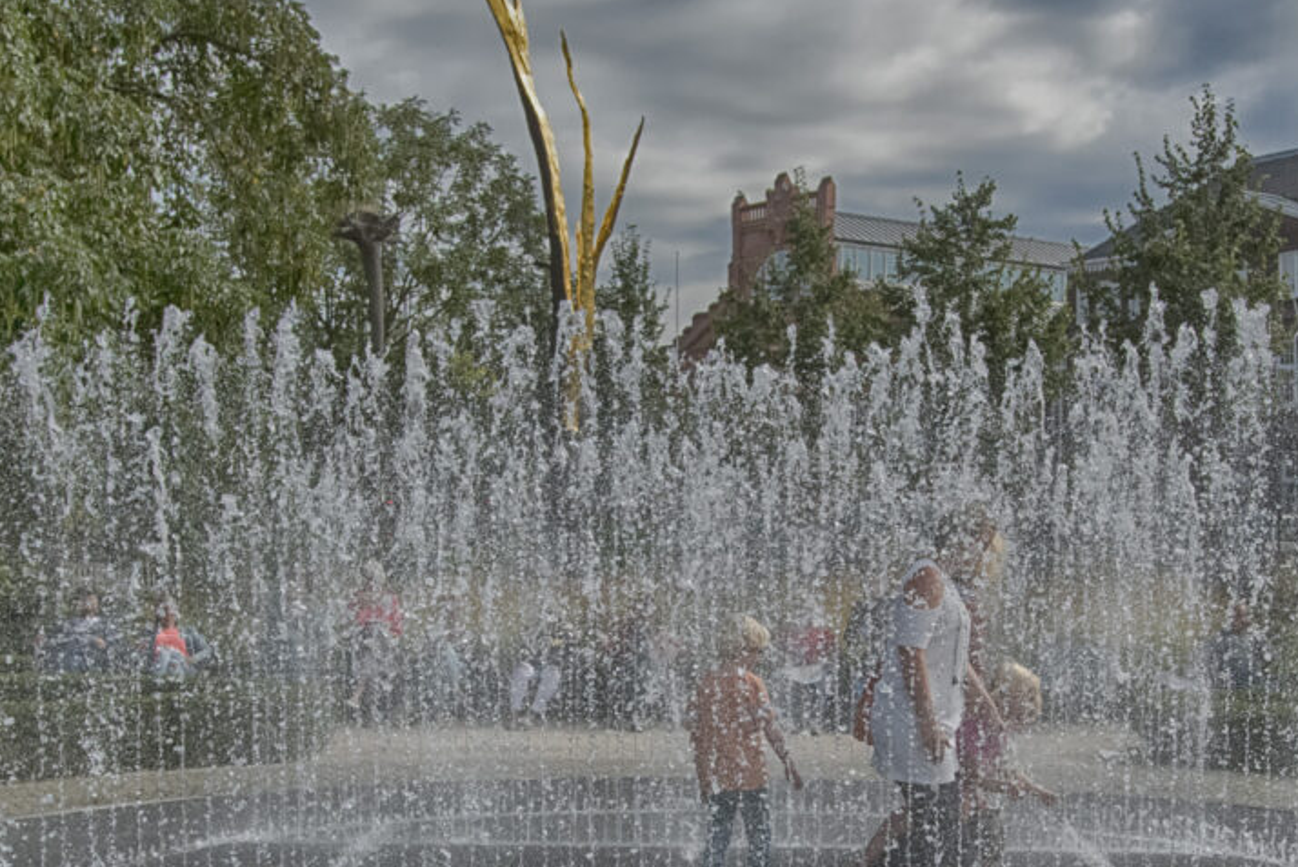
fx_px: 1551
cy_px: 572
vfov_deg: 31.0
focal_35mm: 43
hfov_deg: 45.3
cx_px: 727
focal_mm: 20
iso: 2000
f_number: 8
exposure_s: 1/1600
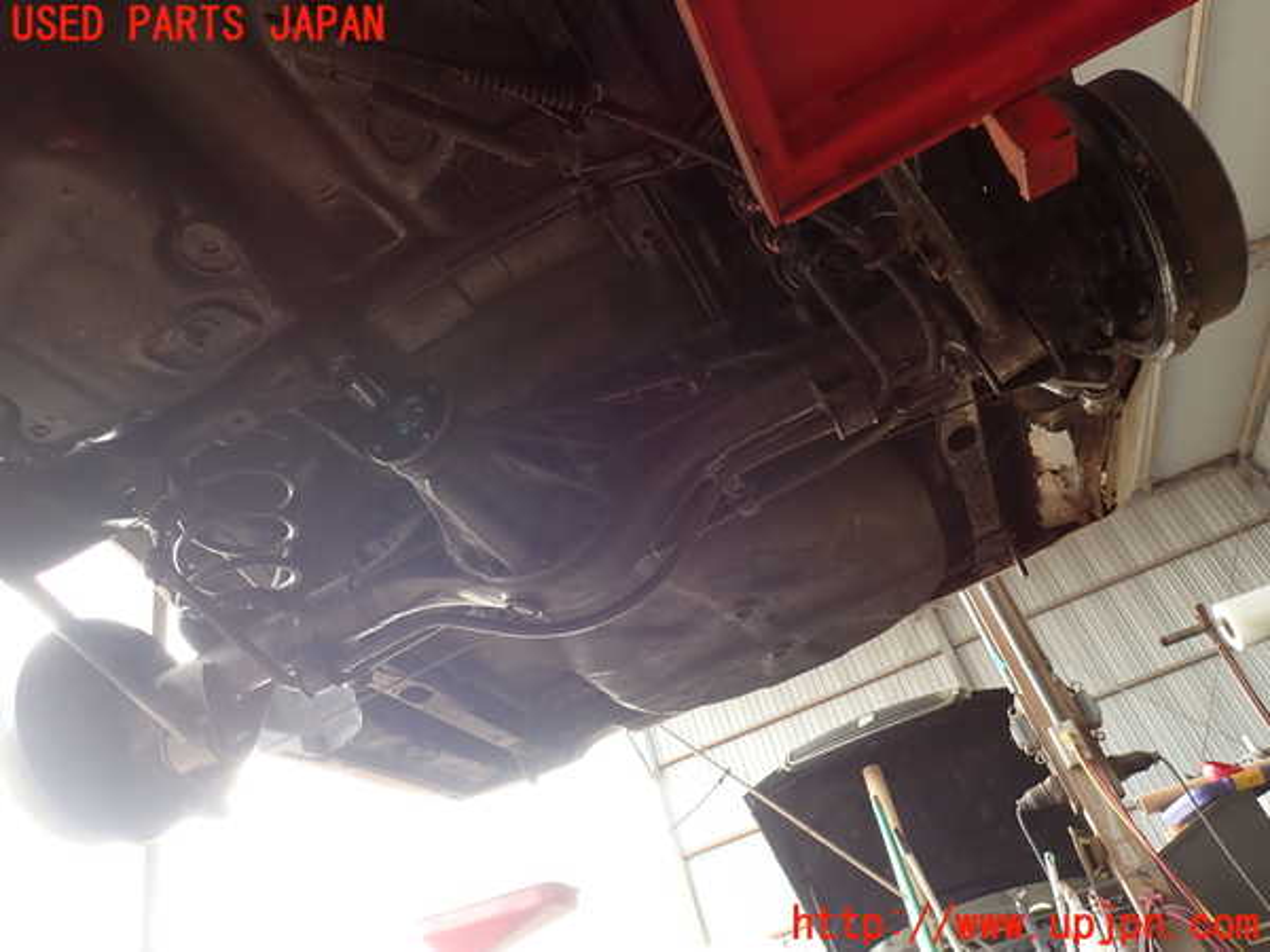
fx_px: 917
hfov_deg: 69.4
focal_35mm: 25
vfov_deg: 54.9
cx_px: 635
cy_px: 476
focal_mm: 4.5
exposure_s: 1/60
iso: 125
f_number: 2.8
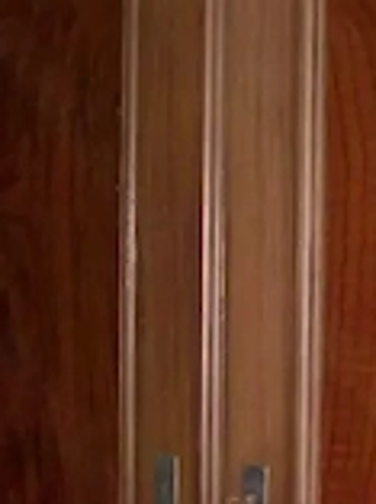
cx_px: 405
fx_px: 1338
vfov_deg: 21.4
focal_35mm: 92
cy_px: 257
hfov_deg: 15.6
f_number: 2.7
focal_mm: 6
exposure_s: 1/64
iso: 160
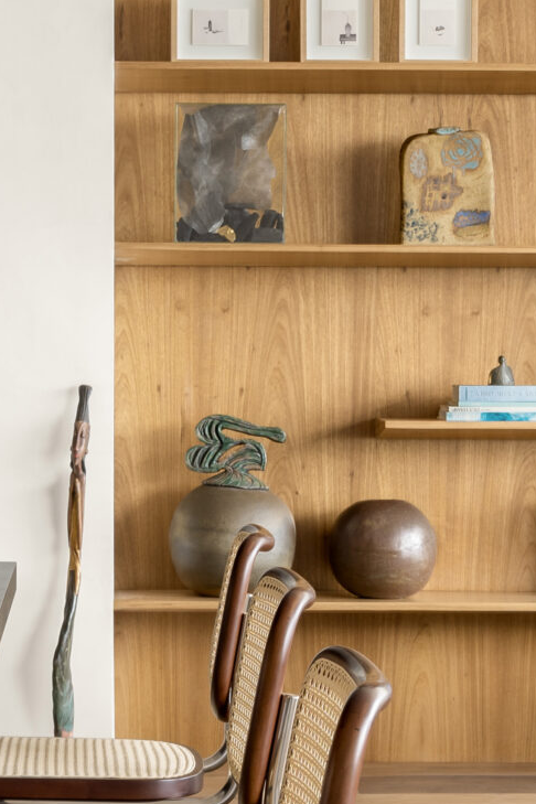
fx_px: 2903
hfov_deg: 10.5
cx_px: 116
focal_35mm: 130
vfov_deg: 15.8
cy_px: 361
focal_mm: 37
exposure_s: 6
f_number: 11
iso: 160
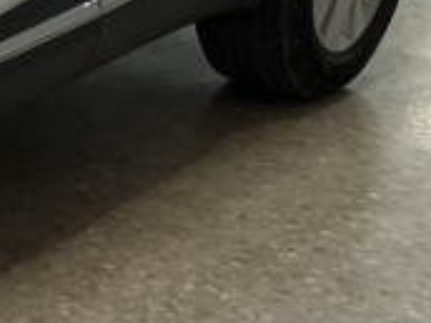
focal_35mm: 155
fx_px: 1930
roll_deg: -2.3
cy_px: -73
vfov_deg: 9.4
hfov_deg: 10.8
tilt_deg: -14.7
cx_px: -606
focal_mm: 5.1
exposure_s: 1/100
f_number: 1.6
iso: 125
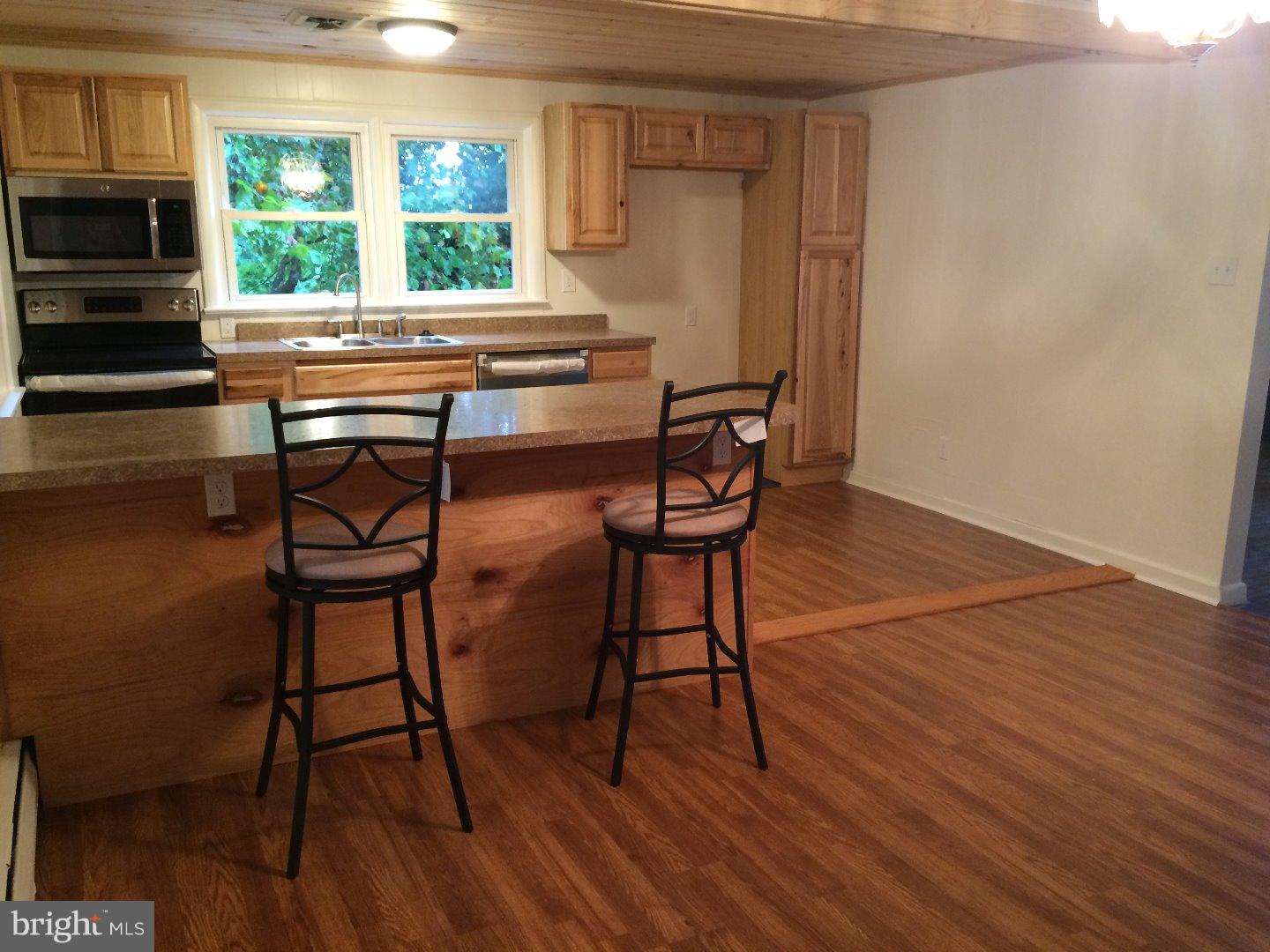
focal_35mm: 29
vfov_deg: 48.2
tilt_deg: -12.2
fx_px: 1064
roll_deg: -0.9
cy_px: 476
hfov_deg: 61.7
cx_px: 635
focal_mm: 4.15
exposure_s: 1/30
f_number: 2.2
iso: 160
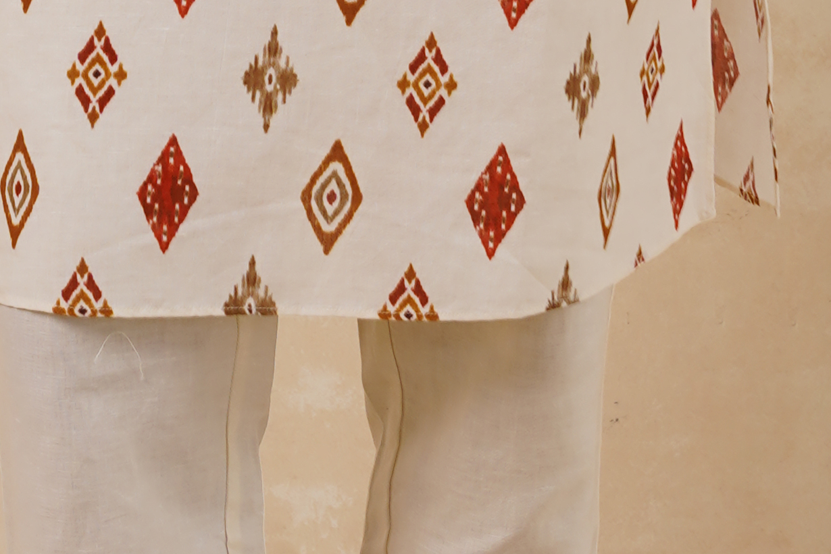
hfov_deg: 8.5
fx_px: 5573
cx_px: 345
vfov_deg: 5.6
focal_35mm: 241
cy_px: -483
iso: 200
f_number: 5.6
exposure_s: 1/125
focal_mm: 49.5
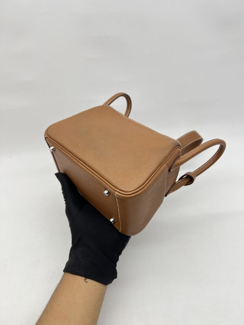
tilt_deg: -38.1
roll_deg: +2.2
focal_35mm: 26
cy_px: 162
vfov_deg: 67.3
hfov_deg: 53.1
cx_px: 122
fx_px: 244
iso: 32
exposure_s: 1/100
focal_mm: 5.7
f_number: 1.5
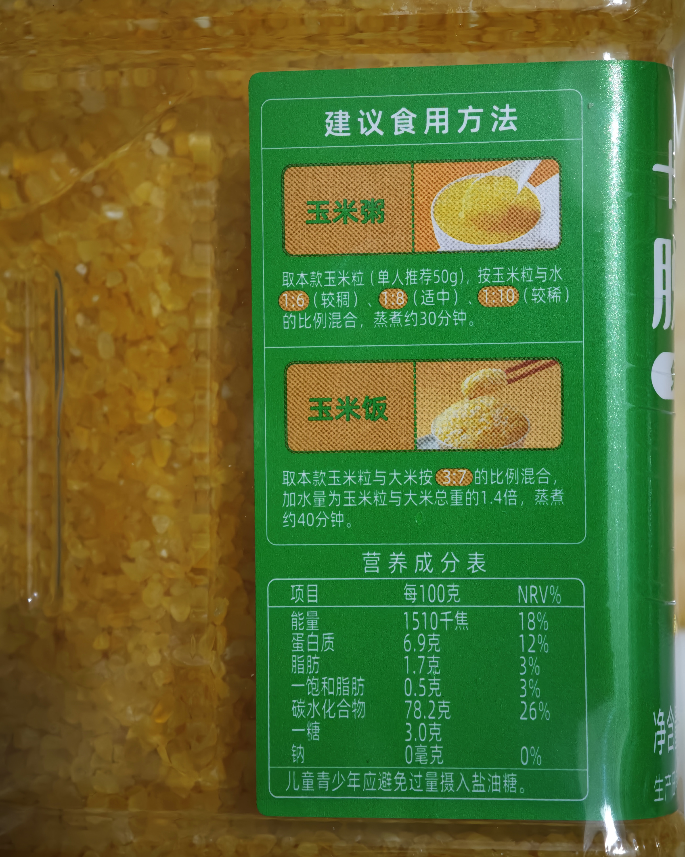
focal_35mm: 73
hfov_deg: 21.0
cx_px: 342
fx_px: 1850
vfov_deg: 26.1
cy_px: 437
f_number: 1.8
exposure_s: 1/49.5
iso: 2500
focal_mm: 11.5
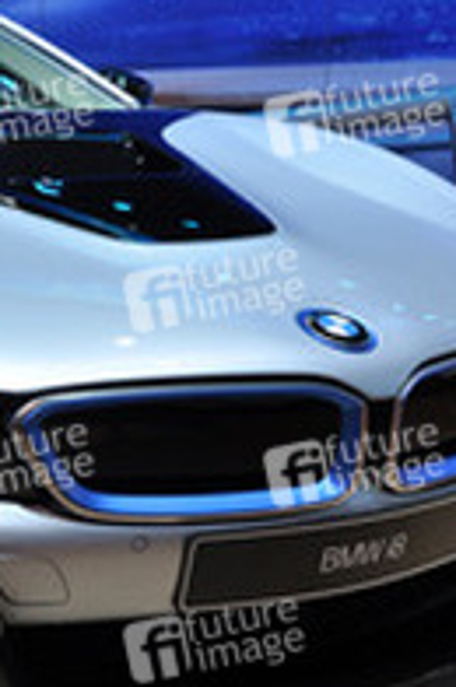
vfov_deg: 26.7
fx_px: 1449
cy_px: 379
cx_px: -89
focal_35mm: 76
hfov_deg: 17.1
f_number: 5.6
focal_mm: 22
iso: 500
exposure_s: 1/100
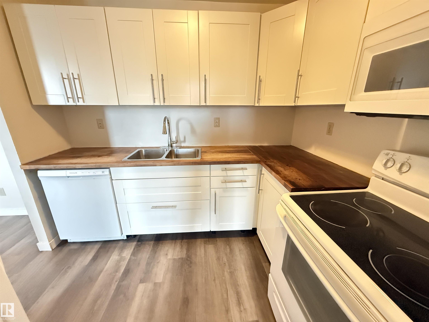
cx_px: 214
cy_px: 161
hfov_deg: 102.1
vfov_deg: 85.7
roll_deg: -0.1
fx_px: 174
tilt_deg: -17.2
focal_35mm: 14
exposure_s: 1/60
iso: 1250
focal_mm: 2.22
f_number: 2.2
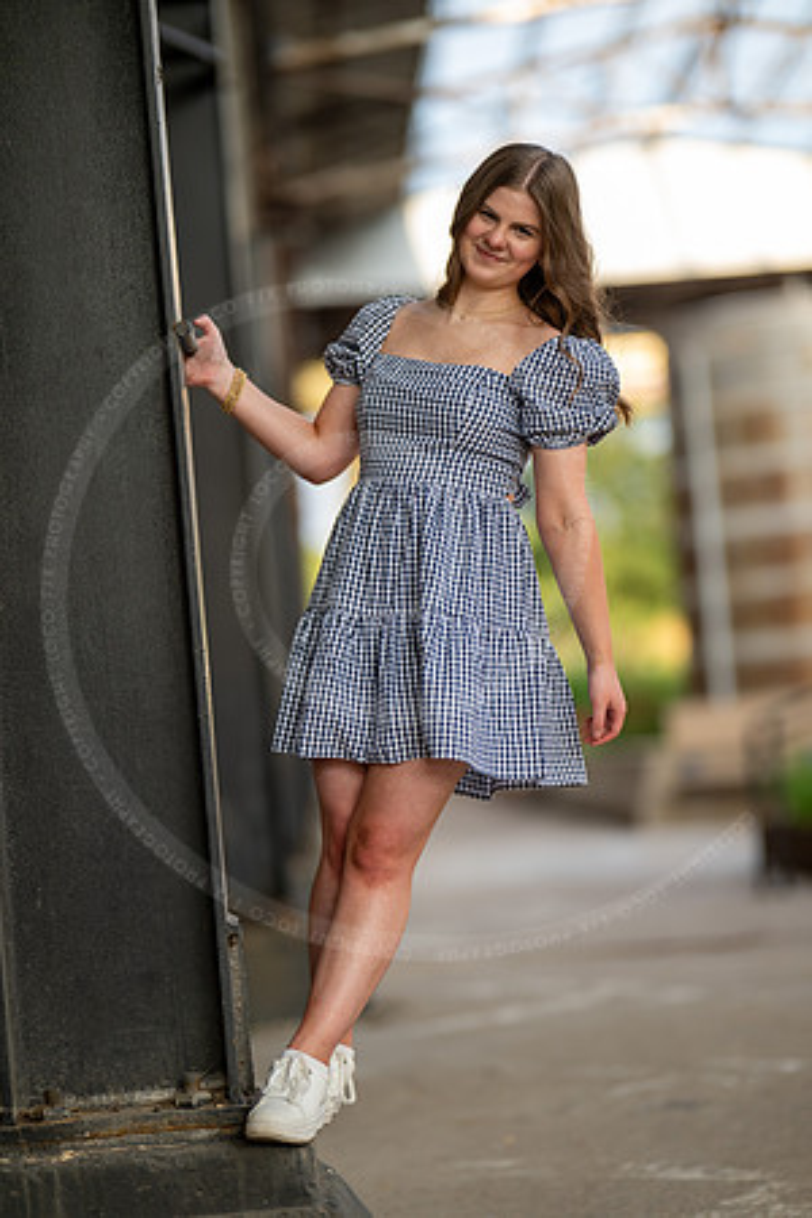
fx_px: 2876
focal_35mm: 85
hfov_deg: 16.1
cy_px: 609
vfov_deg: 23.9
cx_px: 406
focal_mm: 85
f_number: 1.2
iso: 200
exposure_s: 1/1600
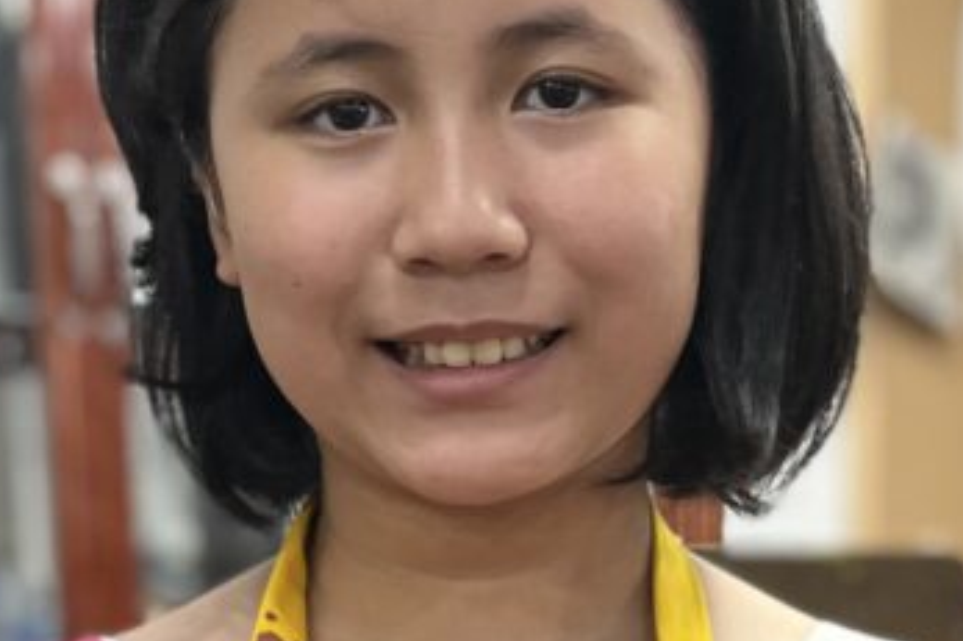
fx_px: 2781
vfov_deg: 12.4
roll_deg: +1.1
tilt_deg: -12.5
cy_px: 1034
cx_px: 547
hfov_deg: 19.6
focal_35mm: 104
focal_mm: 5.1
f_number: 1.6
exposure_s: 1/100
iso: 125
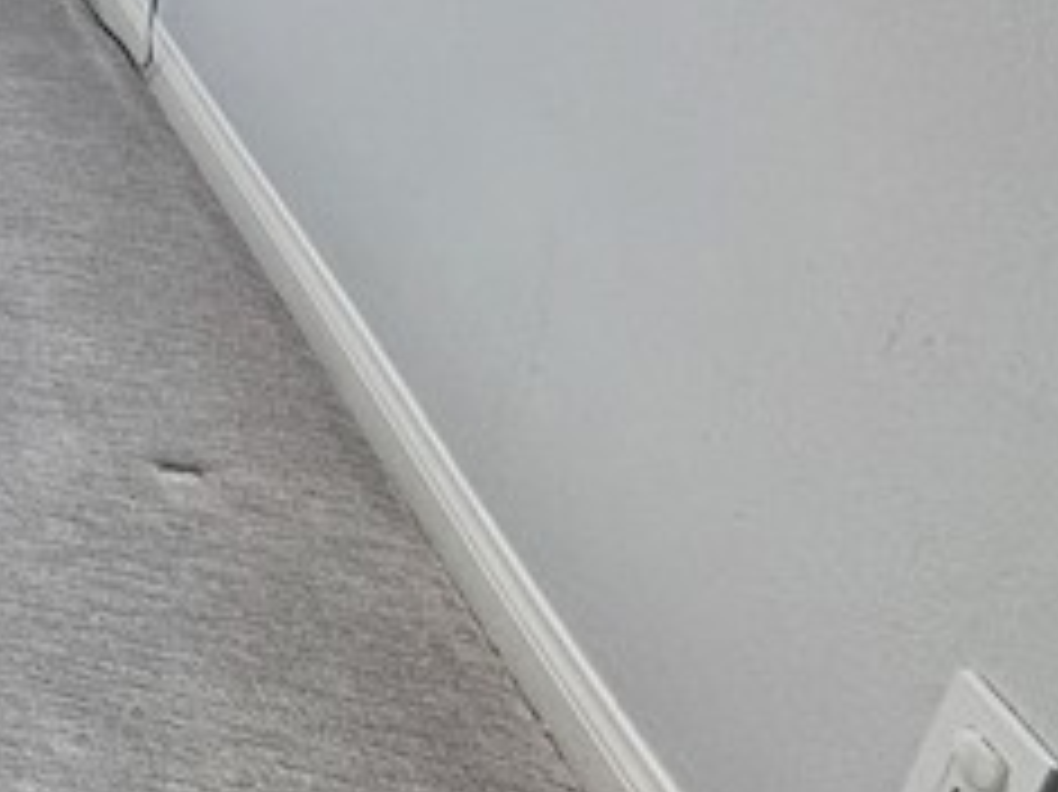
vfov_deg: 21.0
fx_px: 1863
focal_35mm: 61
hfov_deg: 20.0
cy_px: -333
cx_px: -959
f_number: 2.2
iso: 40
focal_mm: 2.22
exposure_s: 1/202
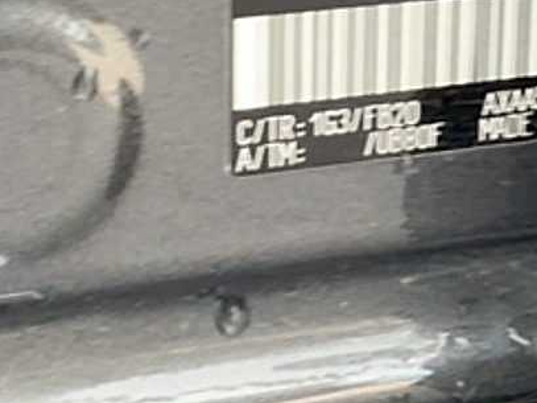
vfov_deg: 12.5
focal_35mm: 118
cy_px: 92
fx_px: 1830
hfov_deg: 16.6
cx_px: 400
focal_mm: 3
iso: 64
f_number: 1.8
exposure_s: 1/60
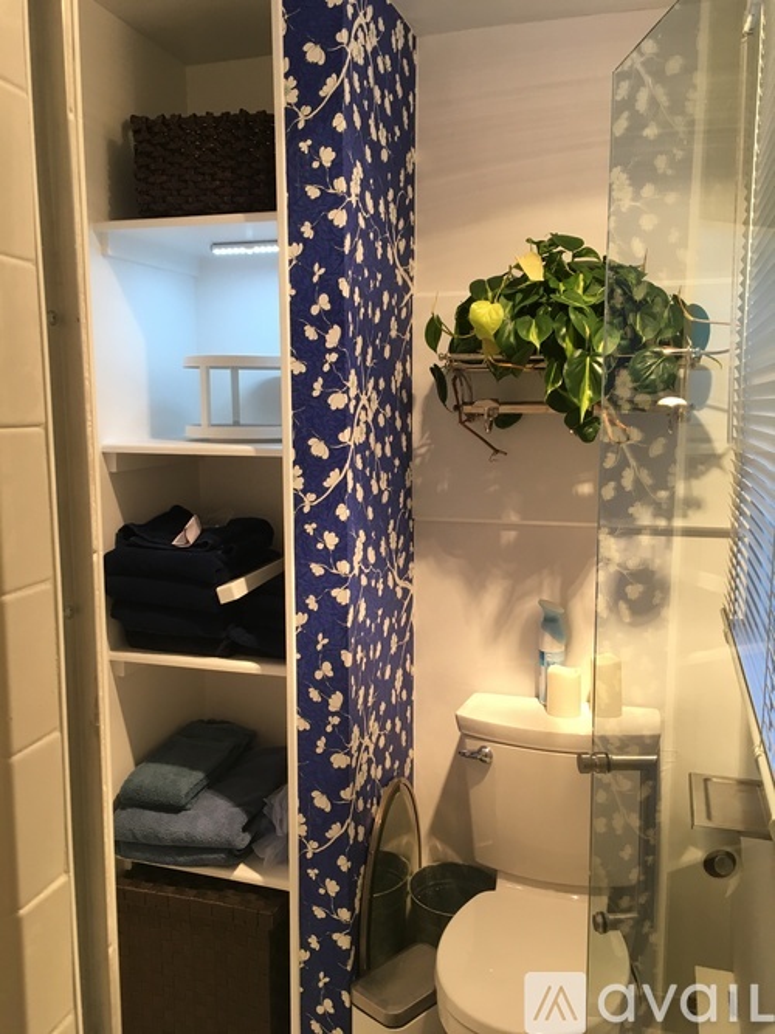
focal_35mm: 29
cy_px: 517
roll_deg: -0.3
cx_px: 388
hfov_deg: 48.2
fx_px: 866
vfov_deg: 61.7
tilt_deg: -6.9
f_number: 2.2
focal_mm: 4.15
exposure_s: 1/30
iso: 80
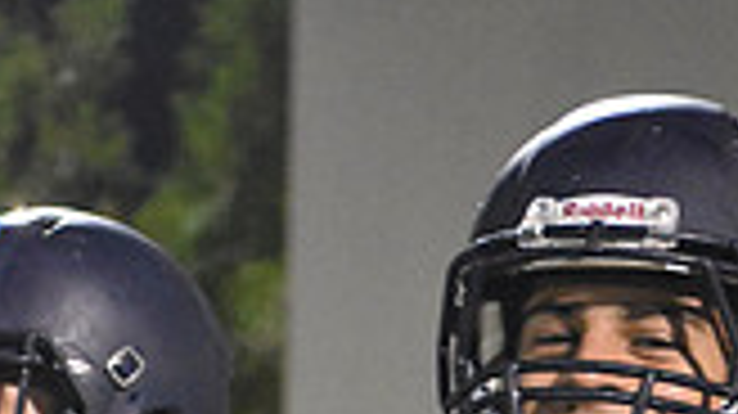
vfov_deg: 3.0
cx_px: 241
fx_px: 7627
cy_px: 1292
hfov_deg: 5.5
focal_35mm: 390
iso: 10000
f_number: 4.5
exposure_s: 1/125
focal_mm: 70
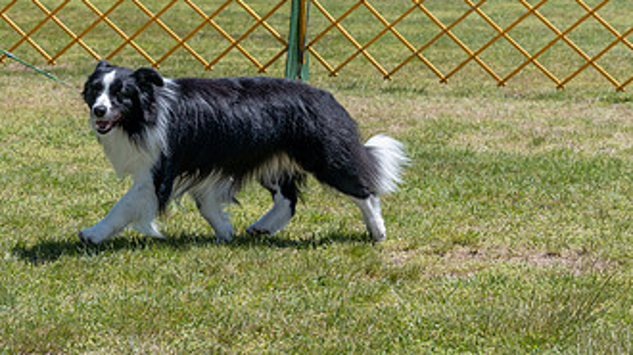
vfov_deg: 9.3
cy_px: -5
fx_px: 2163
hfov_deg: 16.6
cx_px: 209
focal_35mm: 129
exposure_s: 1/1600
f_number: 7.1
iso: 640
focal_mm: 70
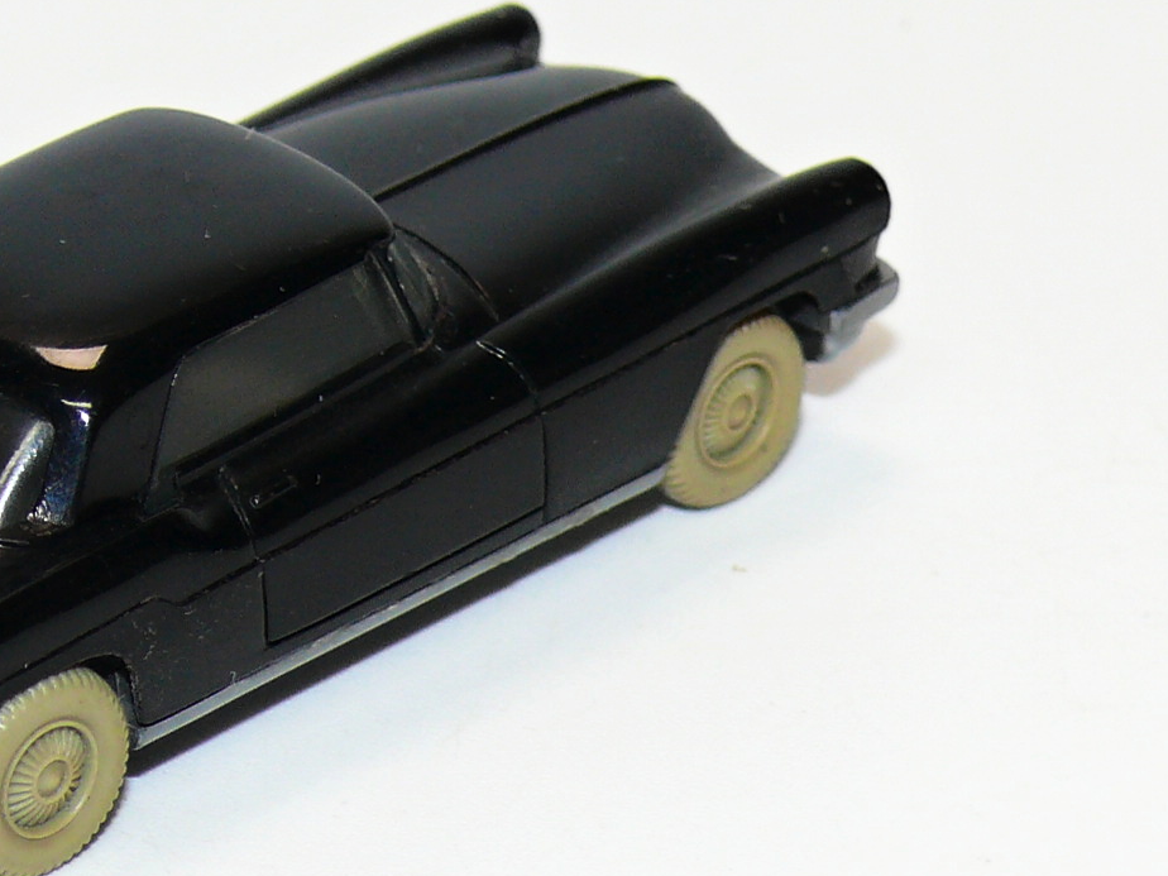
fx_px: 7828
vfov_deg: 6.4
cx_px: 181
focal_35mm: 232
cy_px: 417
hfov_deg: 8.5
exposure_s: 1/30
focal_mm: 15.9
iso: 100
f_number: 4
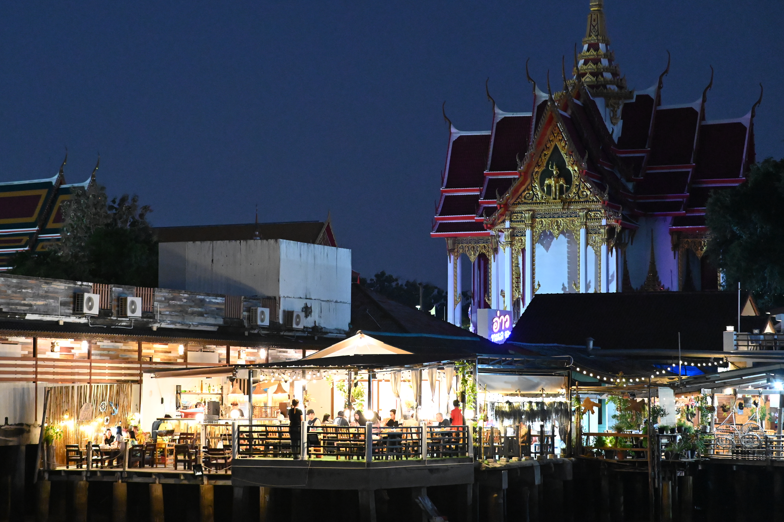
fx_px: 2154
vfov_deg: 13.8
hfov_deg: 20.6
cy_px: 245
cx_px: 331
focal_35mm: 99
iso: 12800
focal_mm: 85
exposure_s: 1/60
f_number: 2.5
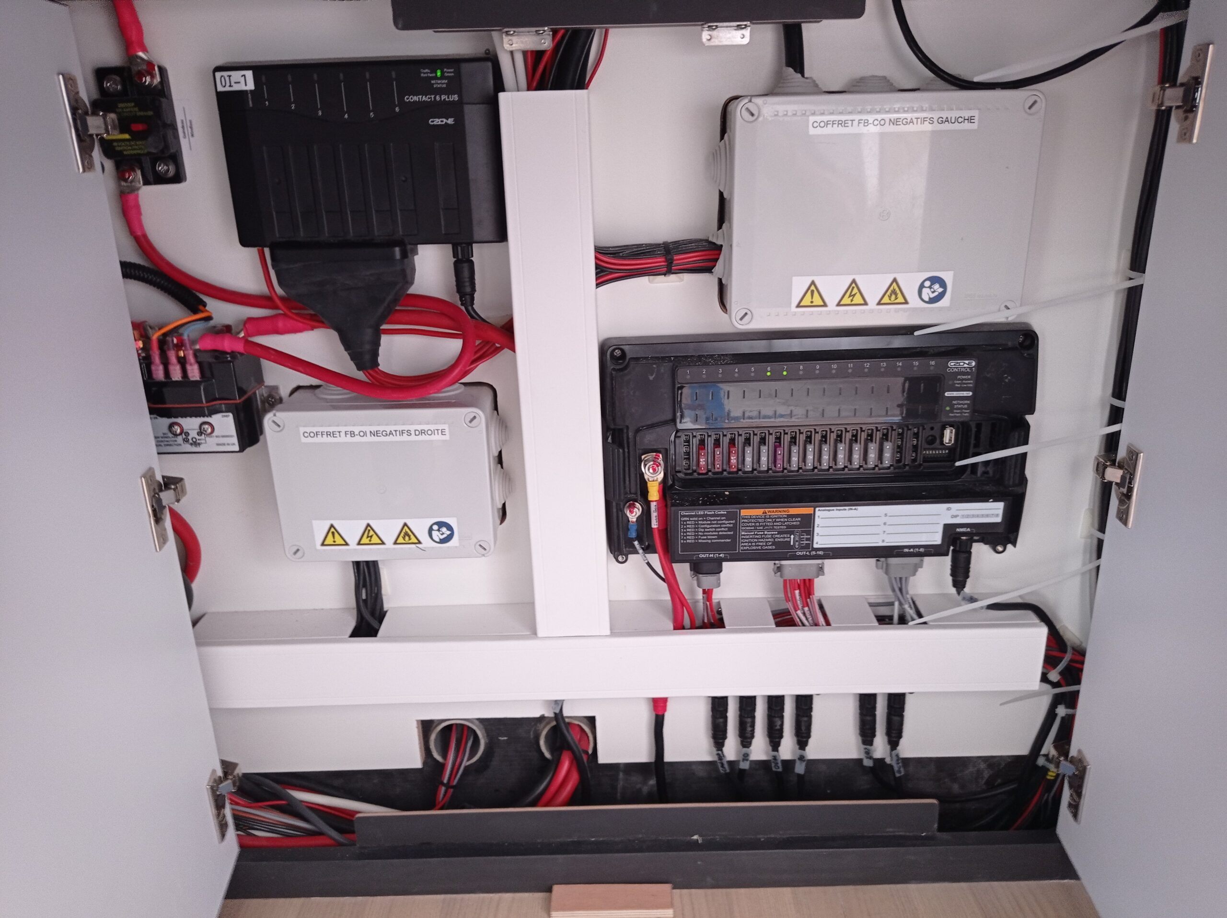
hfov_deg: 63.5
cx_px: 614
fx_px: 992
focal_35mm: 28
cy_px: 459
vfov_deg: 49.7
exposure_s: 1/33.3
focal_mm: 4.74
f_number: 1.79
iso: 350
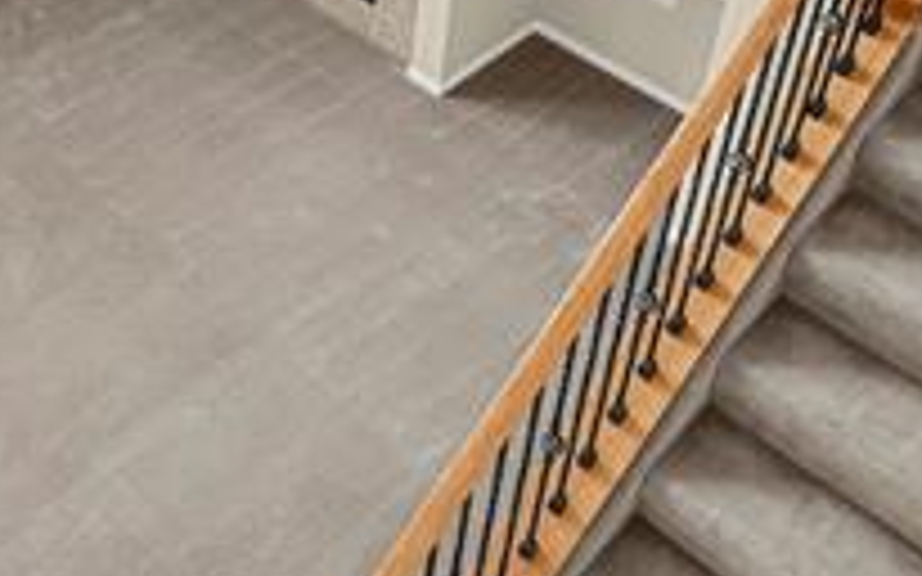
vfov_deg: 22.1
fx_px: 1357
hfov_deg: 35.5
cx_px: 108
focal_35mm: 54
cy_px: -122
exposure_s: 1.3
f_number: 8
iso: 250
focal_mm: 17
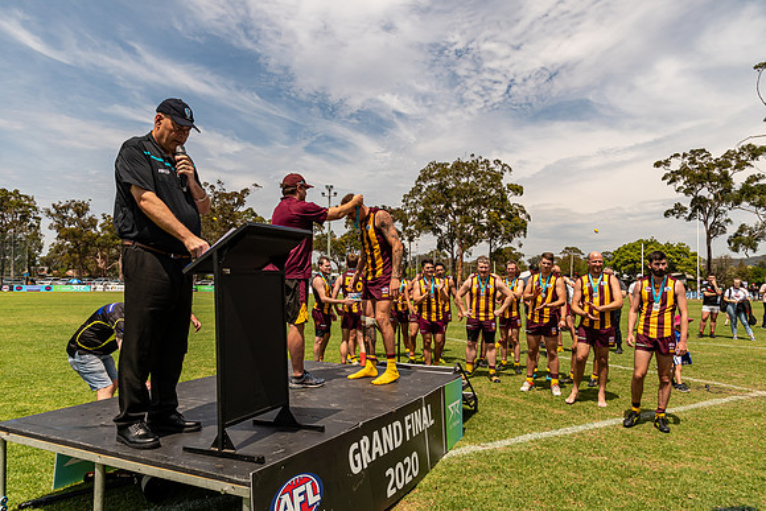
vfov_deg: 53.2
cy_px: 256
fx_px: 511
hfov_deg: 73.7
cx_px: 383
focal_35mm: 24
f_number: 8
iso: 200
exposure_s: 1/800
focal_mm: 16
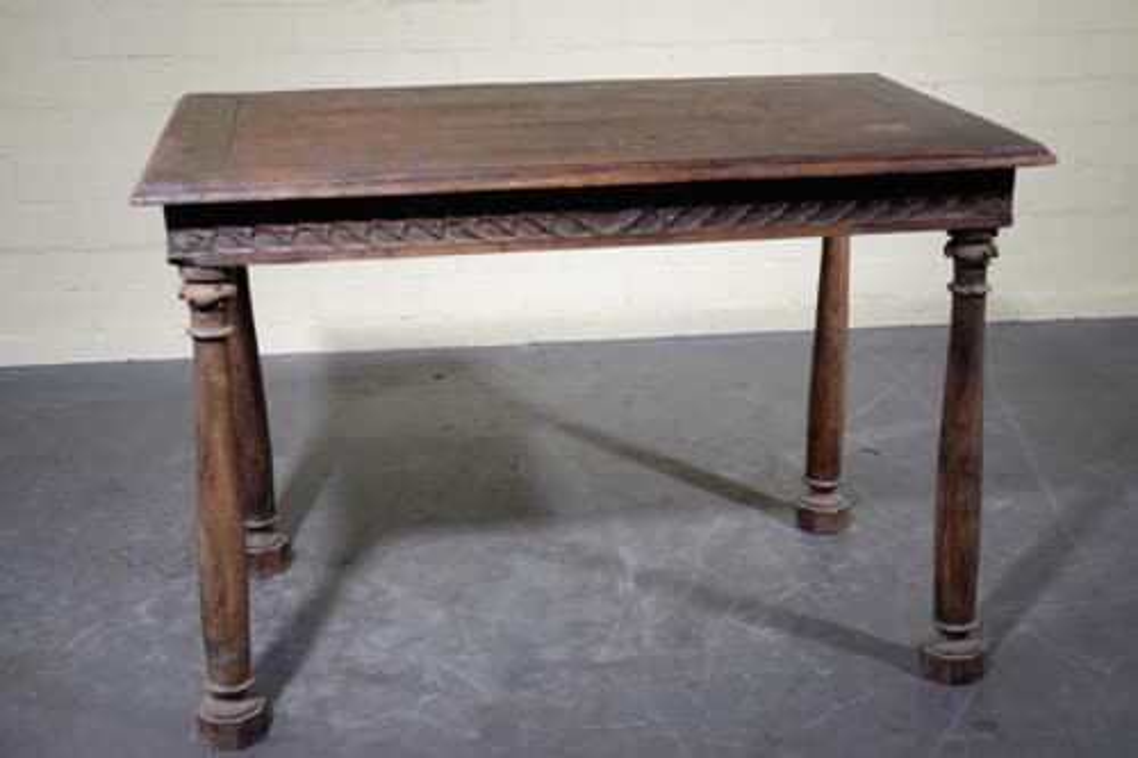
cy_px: 379
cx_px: 569
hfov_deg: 39.6
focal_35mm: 50
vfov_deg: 27.0
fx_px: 1580
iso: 100
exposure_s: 1/80
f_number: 3.2
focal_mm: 18.21
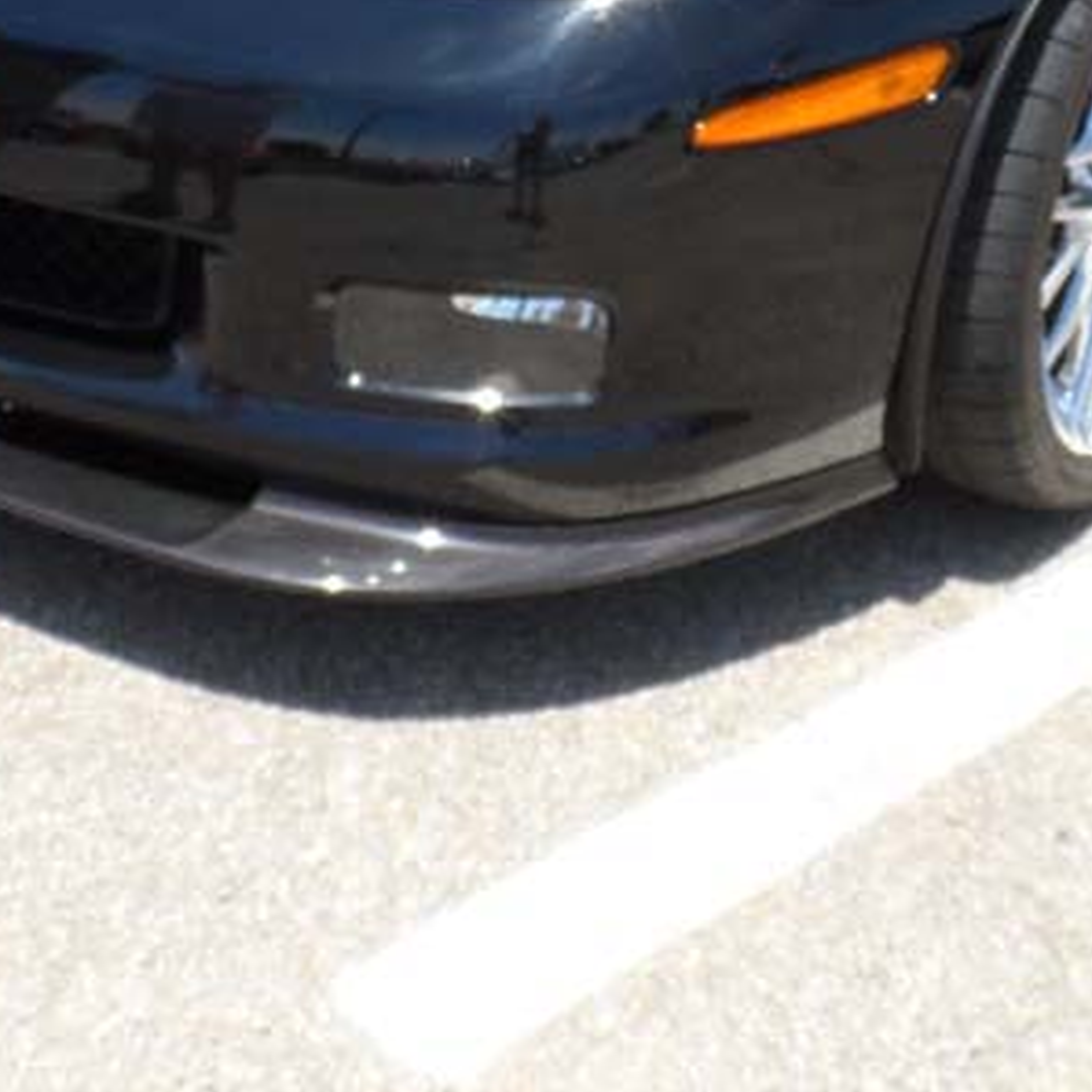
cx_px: 652
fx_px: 2605
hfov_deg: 23.6
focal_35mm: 73
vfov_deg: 22.9
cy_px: 40
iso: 80
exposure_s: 1/350
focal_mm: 4
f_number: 4.5
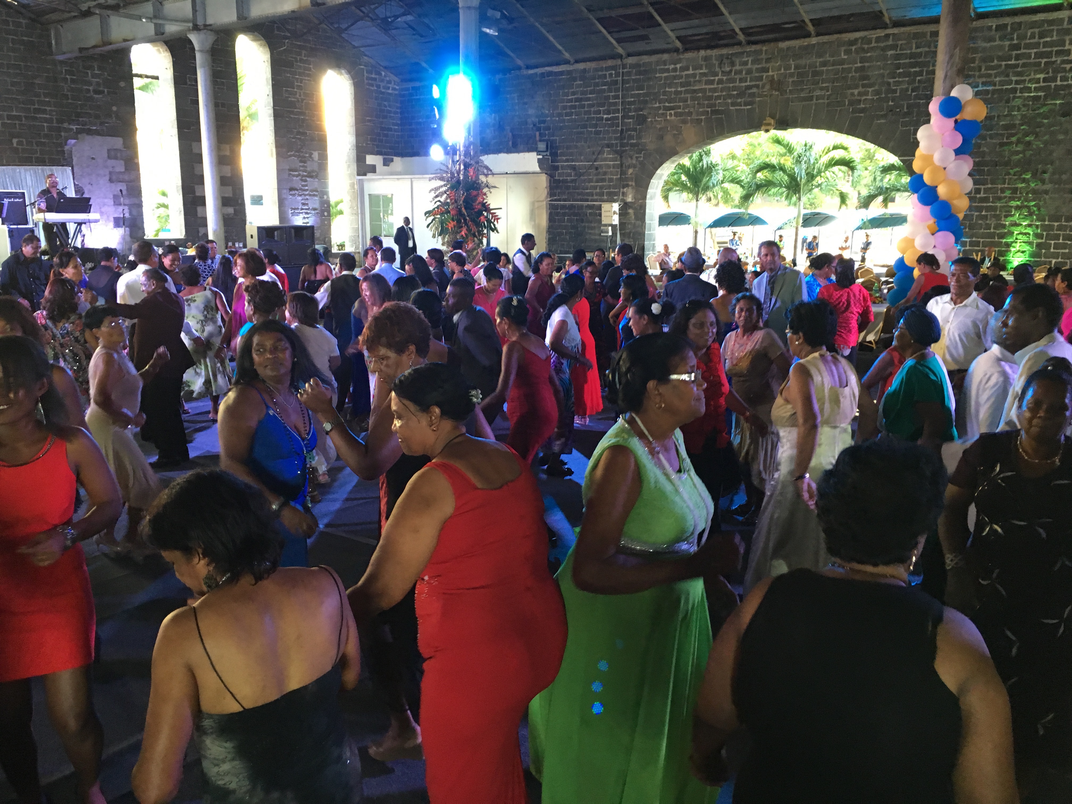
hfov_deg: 61.7
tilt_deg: -10.9
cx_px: 536
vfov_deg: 48.2
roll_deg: -0.7
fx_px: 898
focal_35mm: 29
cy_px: 402
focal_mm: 4.15
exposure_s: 1/33
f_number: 2.2
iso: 200
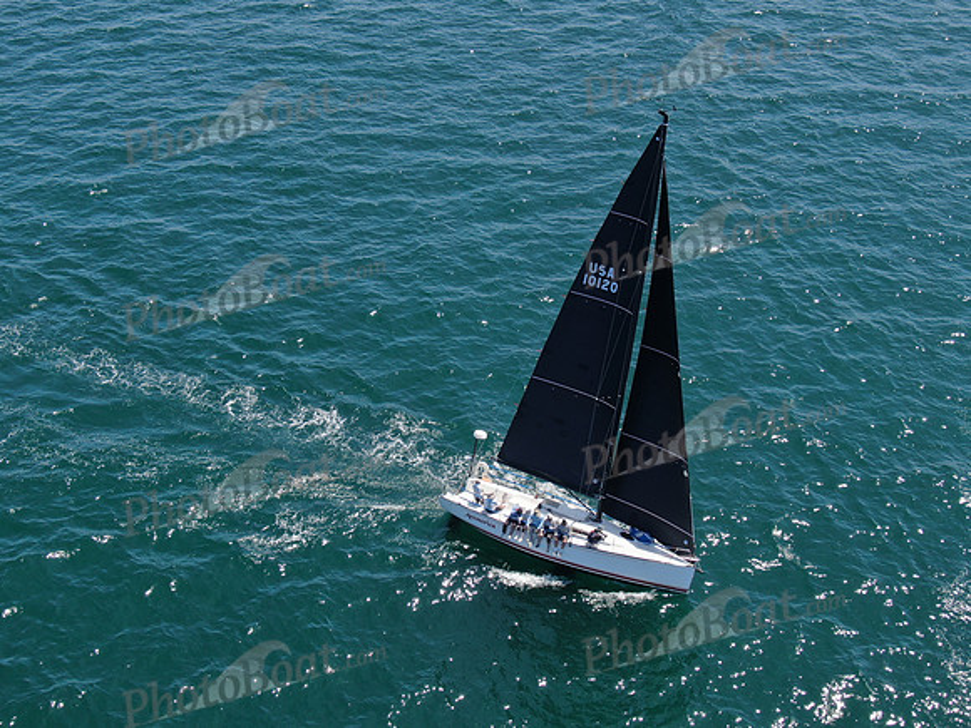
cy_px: 364
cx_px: 486
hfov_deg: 39.7
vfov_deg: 30.3
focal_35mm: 48
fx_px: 1346
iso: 100
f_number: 3.8
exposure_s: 1/500
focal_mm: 8.6
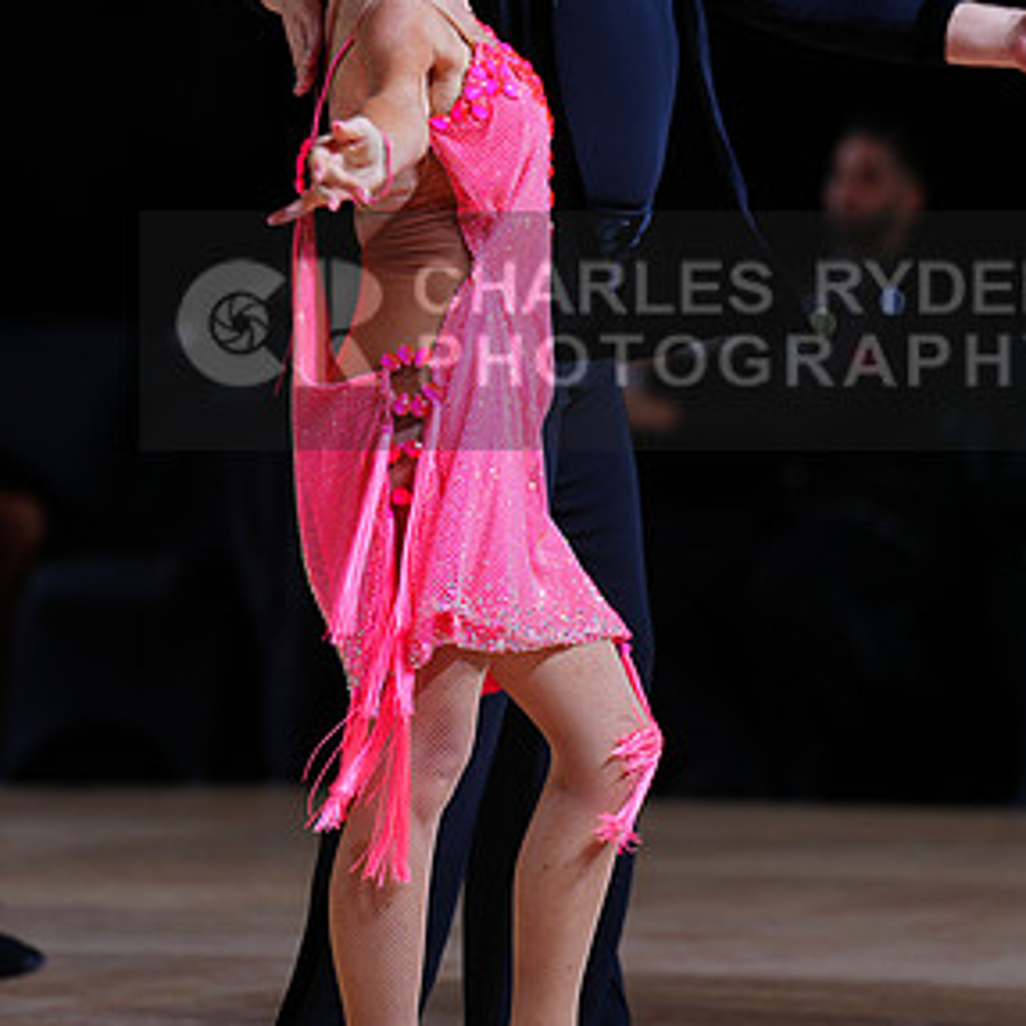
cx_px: 635
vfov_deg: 5.1
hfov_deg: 5.1
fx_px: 11502
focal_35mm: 343
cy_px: 332
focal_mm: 200
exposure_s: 1/400
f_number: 2.8
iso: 320
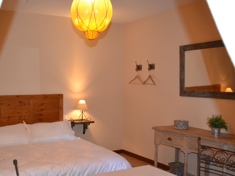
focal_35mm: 38
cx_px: 83
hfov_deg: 48.3
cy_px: 103
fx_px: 258
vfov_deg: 37.6
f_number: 3.5
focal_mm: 18
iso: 1250
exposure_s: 1/60
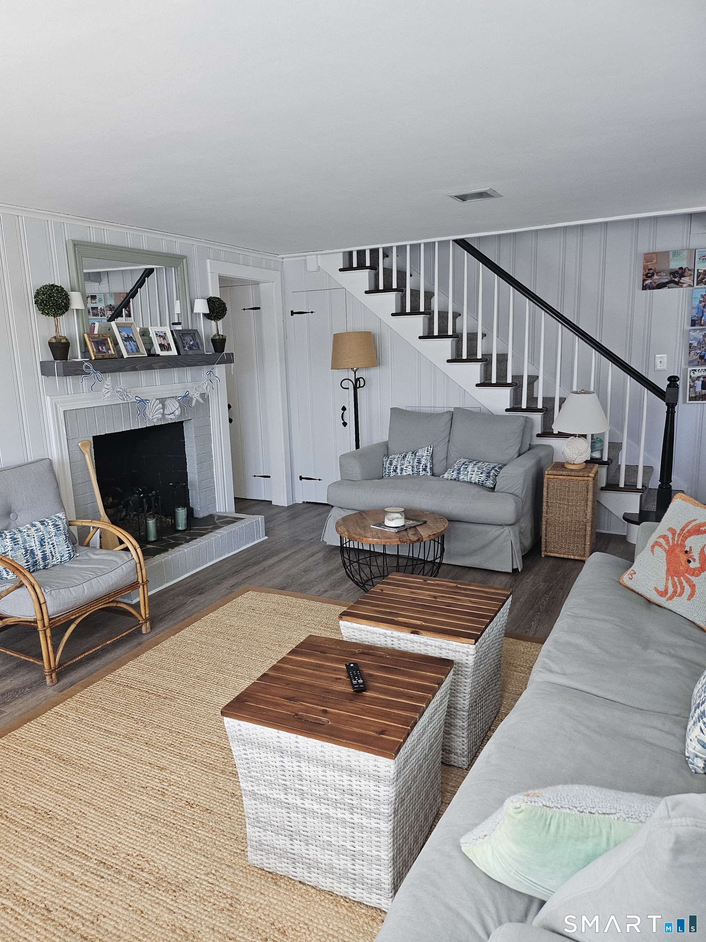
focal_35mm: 24
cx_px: 353
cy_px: 471
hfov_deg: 56.8
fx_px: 653
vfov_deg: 71.6
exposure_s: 1/120
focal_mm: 5
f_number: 1.8
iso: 250
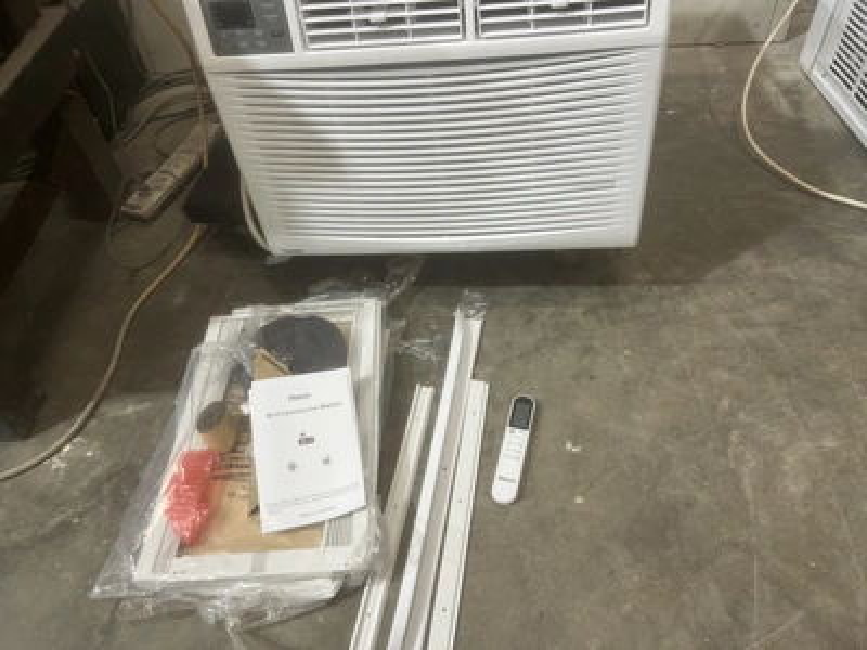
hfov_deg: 67.3
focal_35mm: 26
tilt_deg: -48.3
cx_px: 434
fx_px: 651
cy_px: 325
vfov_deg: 53.1
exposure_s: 1/60
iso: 80
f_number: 1.6
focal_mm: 5.1
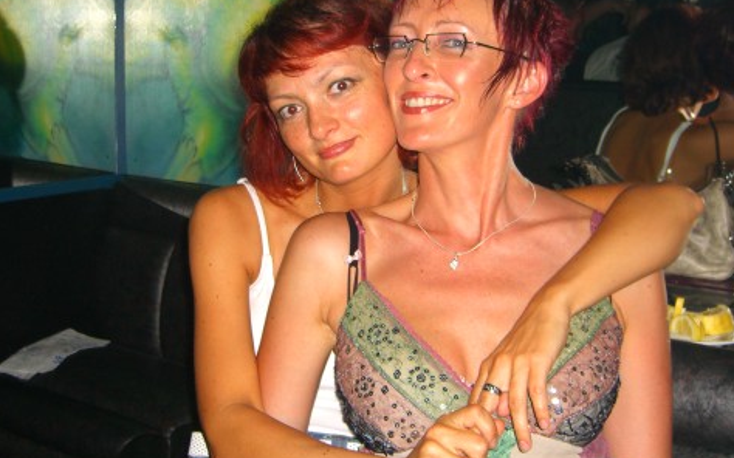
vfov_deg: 25.3
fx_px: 1020
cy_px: 183
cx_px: 387
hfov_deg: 39.6
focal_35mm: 51
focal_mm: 7.9
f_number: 2.8
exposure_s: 1/60
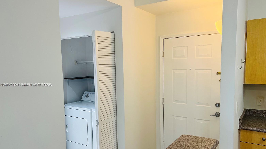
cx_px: 134
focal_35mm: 29
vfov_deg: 40.1
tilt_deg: -6.3
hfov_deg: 66.1
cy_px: 85
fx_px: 205
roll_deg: +1.0
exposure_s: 1/120
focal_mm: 5.7
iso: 100
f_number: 1.5
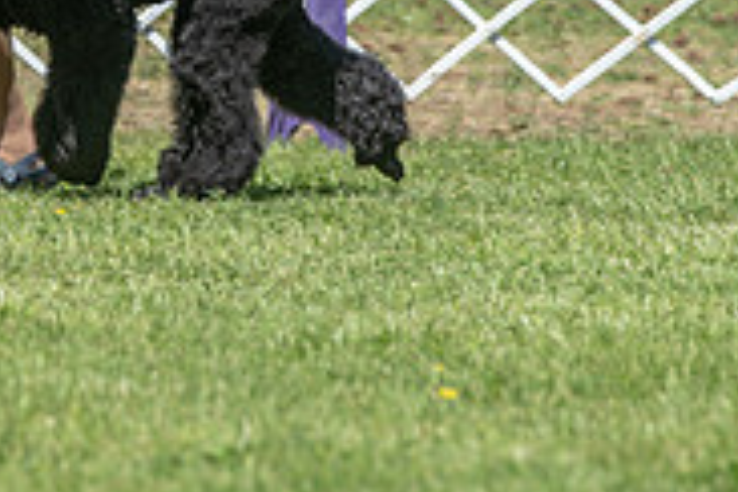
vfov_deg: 2.7
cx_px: 65
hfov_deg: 4.1
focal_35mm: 508
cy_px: -103
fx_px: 10413
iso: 100
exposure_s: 1/400
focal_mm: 160
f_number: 5
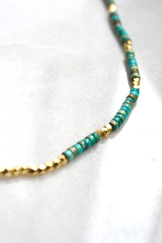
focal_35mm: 82
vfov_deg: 24.6
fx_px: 557
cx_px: 81
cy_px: 122
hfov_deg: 16.6
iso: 125
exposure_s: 1/60
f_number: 8
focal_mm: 55
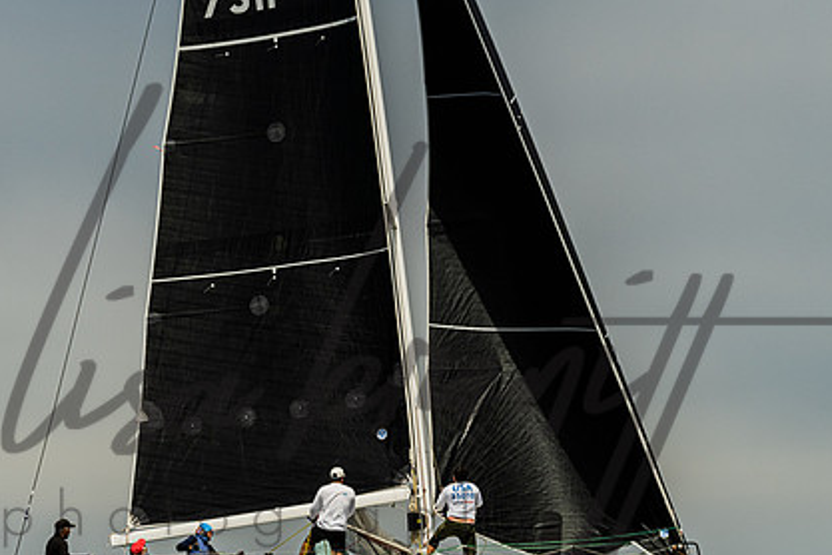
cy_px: 416
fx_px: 3605
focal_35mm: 156
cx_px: 409
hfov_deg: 13.2
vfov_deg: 8.8
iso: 400
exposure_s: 1/2000
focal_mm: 98
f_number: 6.3
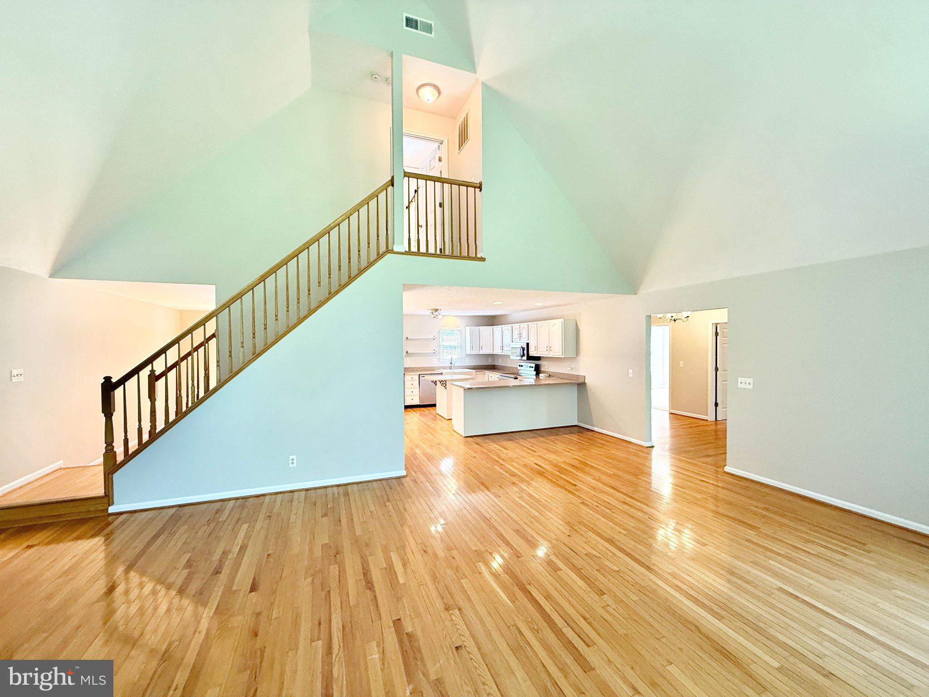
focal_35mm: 14
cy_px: 348
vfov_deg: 85.7
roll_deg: -0.2
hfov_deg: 102.1
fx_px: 376
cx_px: 464
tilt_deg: -0.1
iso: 200
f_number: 2.2
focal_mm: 2.22
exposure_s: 1/120
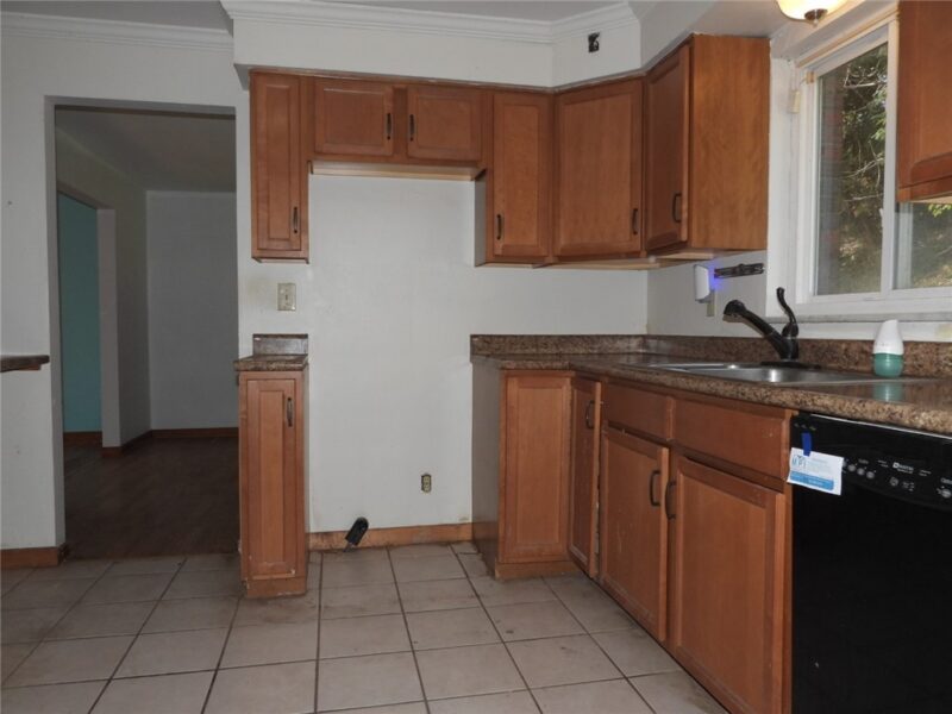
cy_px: 357
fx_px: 660
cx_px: 476
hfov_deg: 71.6
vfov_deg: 56.8
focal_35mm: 24
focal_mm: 4.3
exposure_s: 1/250
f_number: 3.2
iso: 200
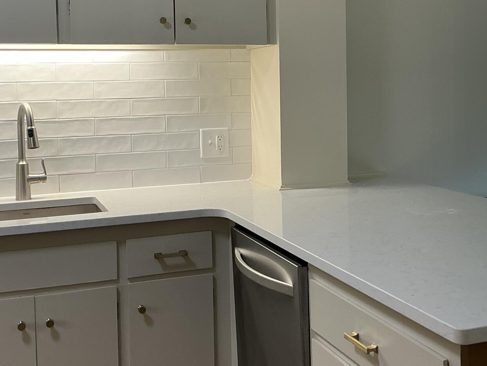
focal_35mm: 50
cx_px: 264
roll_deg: +1.1
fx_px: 703
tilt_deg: -2.9
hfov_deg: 38.2
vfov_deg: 28.9
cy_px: 119
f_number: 1.8
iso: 50
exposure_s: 1/60
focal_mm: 3
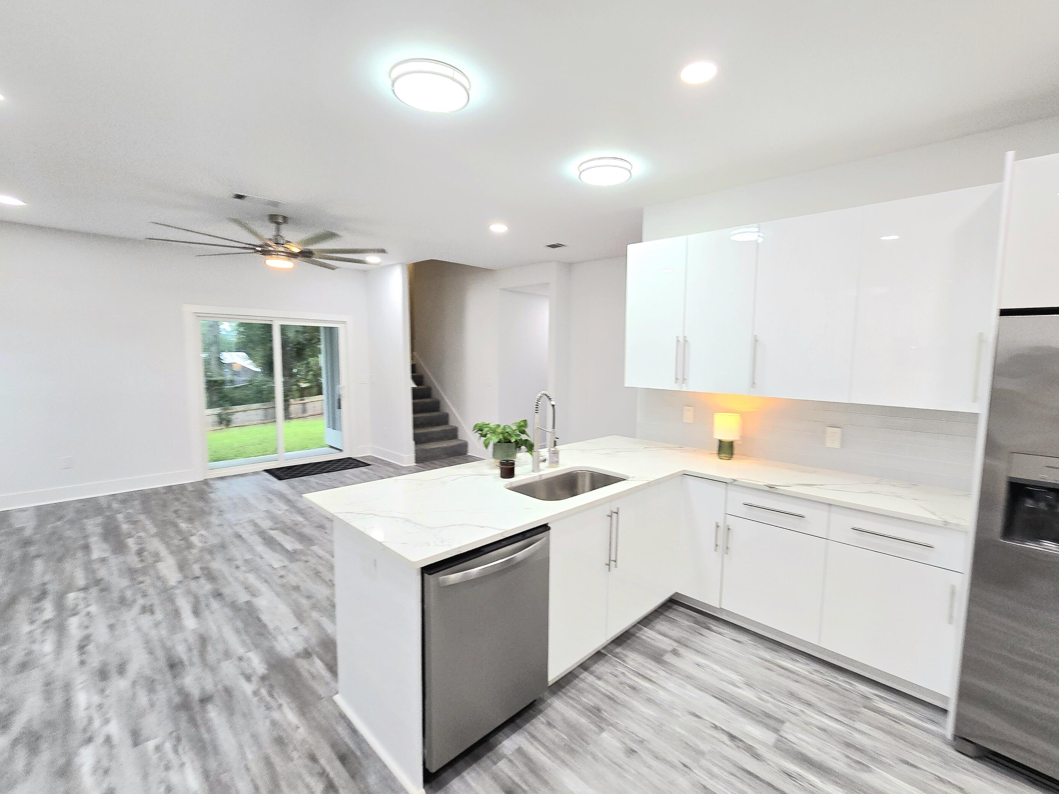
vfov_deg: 85.7
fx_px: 428
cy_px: 396
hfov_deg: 102.0
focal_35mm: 14
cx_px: 556
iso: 80
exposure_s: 1/60.2
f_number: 2.2
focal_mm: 2.2
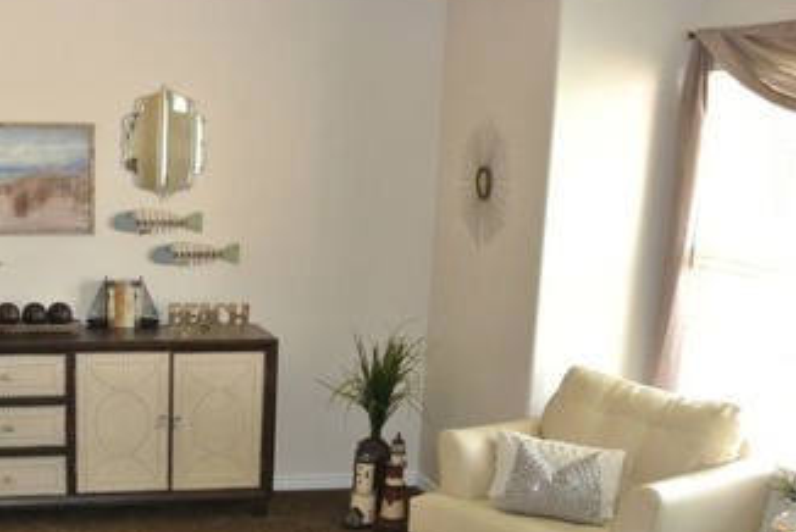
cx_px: 232
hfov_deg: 36.9
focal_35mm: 53
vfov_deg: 25.0
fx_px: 1173
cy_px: 447
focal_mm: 10
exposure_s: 1/60
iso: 560
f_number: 3.5
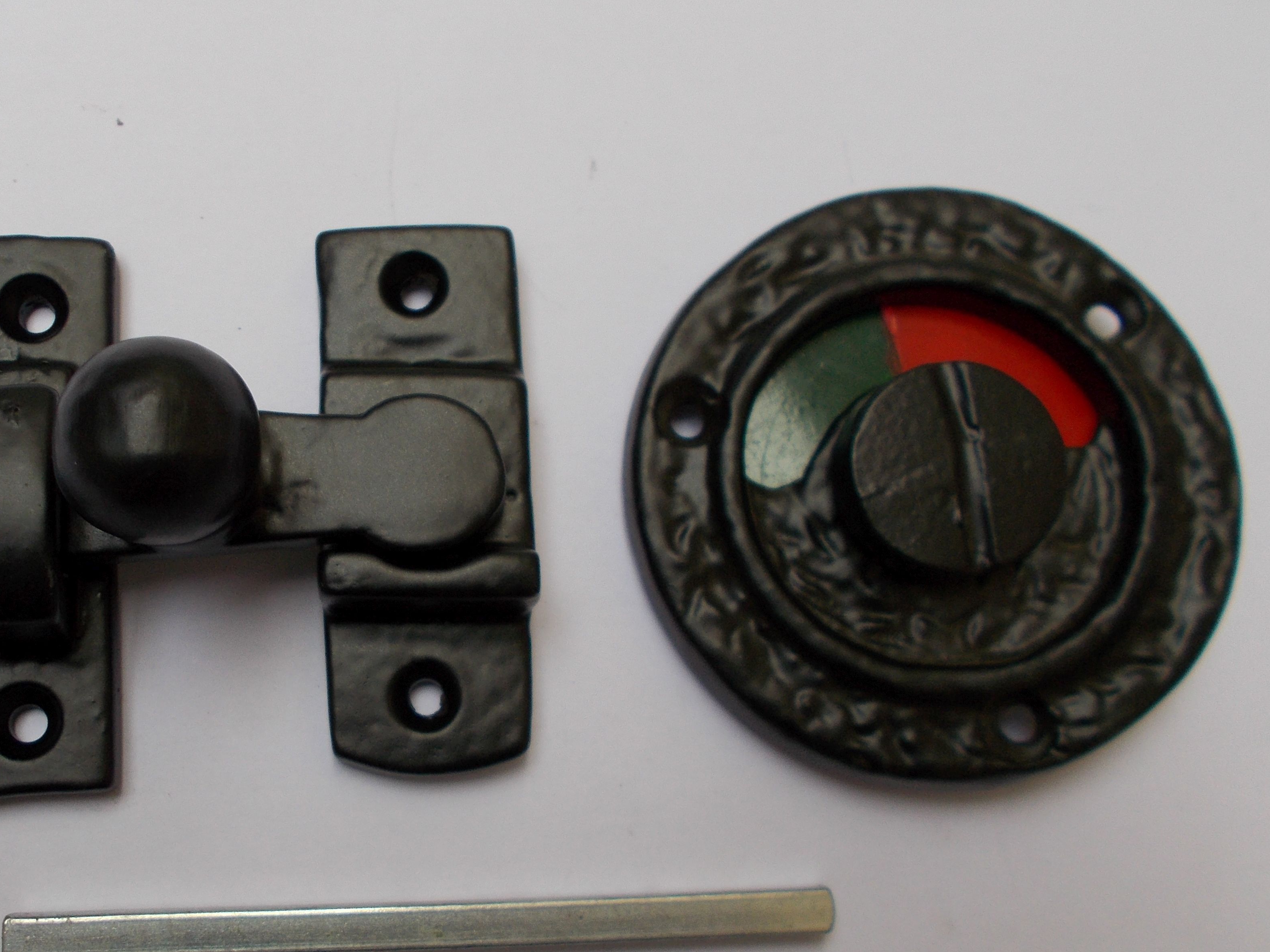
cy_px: 520
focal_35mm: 38
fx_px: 1394
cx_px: 466
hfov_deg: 48.5
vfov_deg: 37.7
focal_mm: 4.6
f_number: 3.2
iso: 80
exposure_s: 1/40
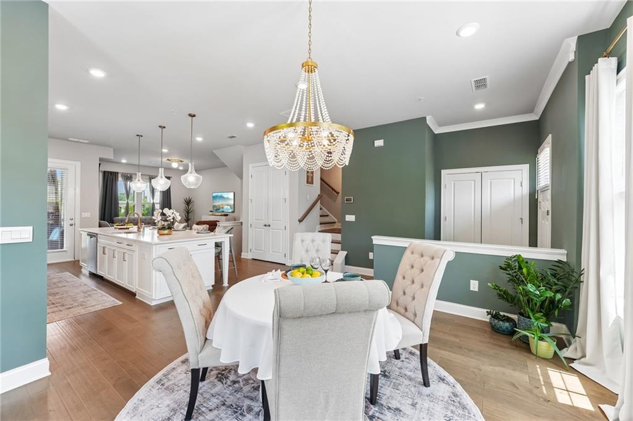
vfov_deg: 81.1
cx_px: 316
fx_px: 246
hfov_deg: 104.3
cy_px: 210
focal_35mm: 14
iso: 320
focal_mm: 14
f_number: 8
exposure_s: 1/30
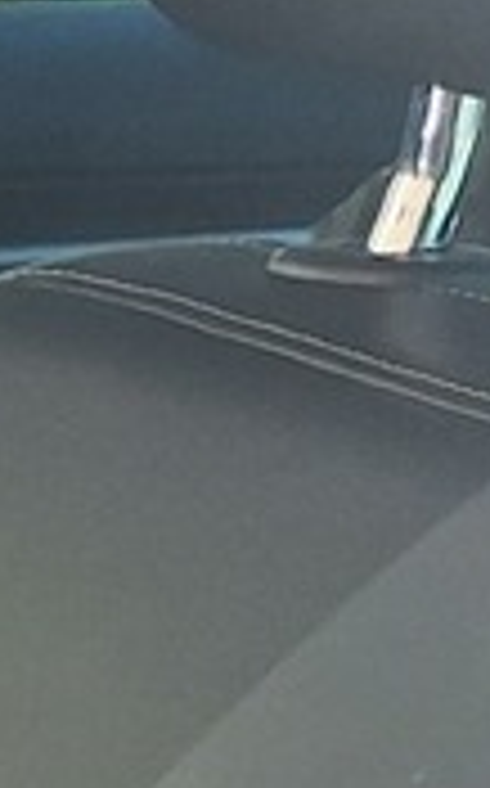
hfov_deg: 4.5
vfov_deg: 9.1
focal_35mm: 201
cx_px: -2612
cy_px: 2044
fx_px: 4305
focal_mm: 5.54
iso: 40
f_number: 1.8
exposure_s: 1/337
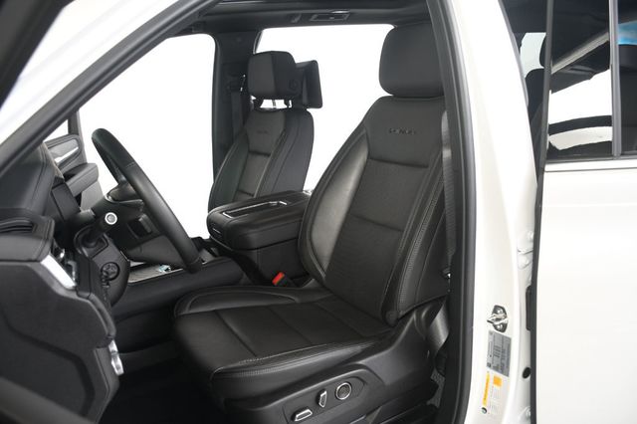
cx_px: 318
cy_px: 212
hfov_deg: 62.0
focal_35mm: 30
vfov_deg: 43.6
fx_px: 531
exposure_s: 1/160
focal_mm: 20
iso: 100
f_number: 3.5
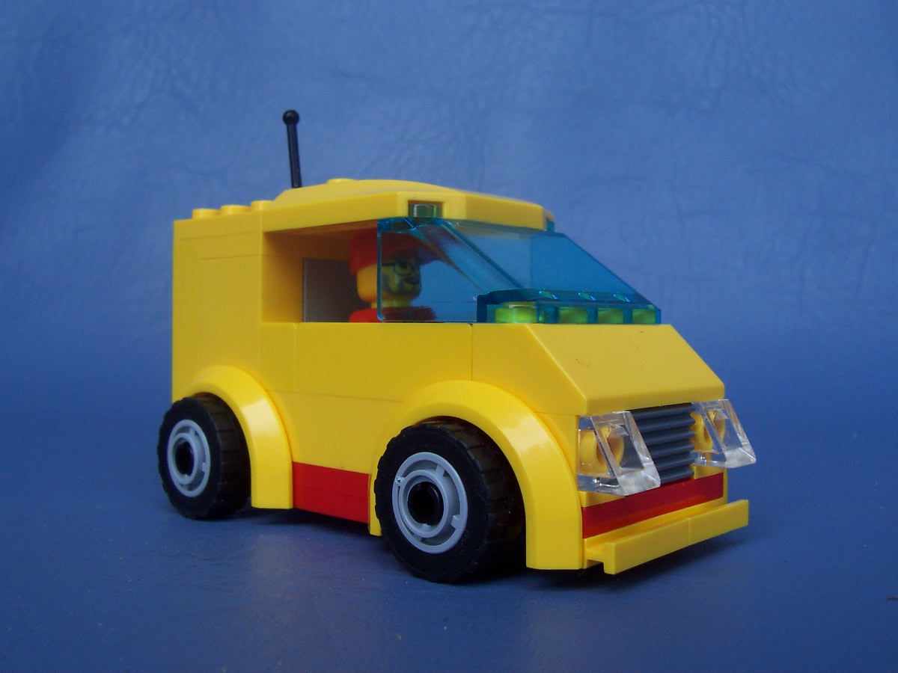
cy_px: 336
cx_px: 449
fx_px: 960
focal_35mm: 37
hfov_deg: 50.1
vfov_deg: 38.7
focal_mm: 5.6
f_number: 5.6
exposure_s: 1/125
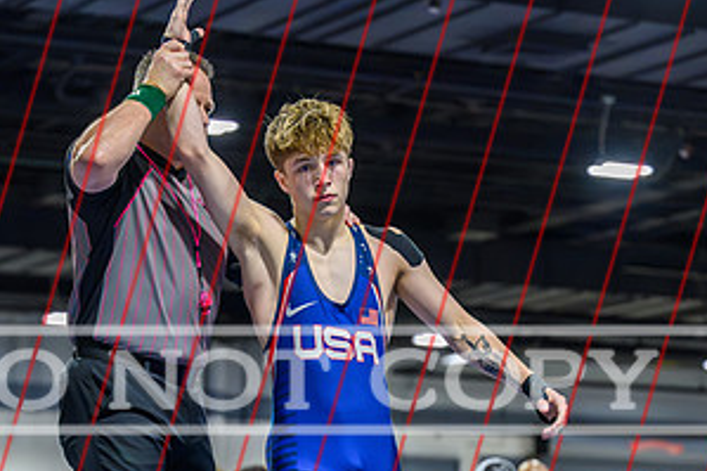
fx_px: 3003
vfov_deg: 8.9
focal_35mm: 153
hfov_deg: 13.4
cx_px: 286
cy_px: 396
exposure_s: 1/800
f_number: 2.8
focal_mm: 77
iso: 5000
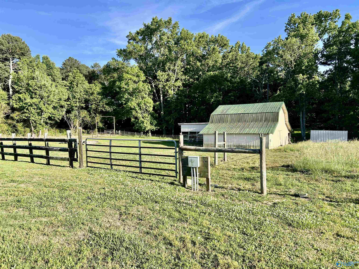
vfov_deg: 53.1
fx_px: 270
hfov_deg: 67.3
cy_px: 134
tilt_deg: -1.9
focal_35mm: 26
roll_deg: +2.3
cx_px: 180
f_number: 1.5
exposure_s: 1/1511
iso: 50
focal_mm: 5.7
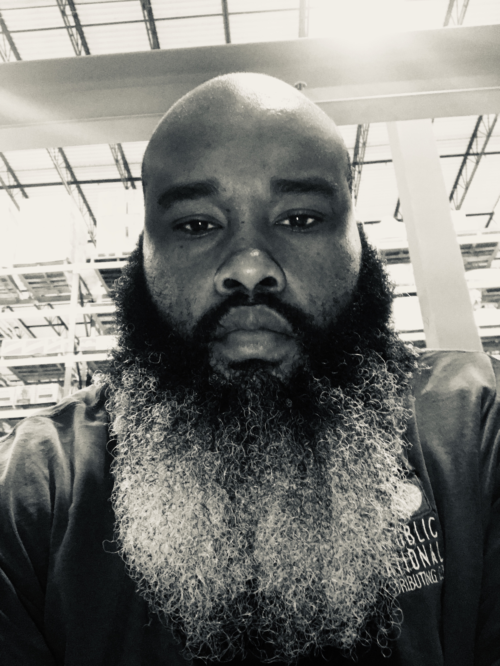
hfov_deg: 44.2
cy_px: 333
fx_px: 616
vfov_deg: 56.8
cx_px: 250
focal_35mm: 32
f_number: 2.2
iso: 400
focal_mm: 2.87
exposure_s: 1/20
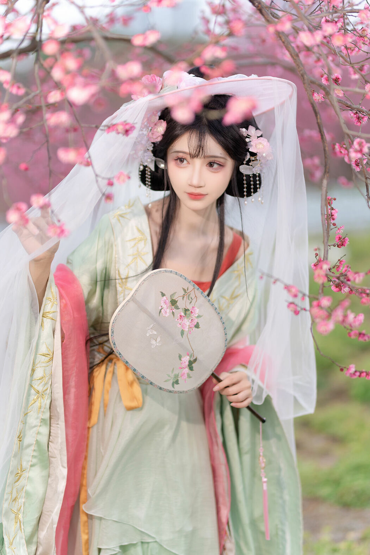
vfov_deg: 23.9
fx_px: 1310
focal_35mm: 85
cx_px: 185
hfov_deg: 16.1
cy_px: 278
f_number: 1.4
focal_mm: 85
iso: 100
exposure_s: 1/500
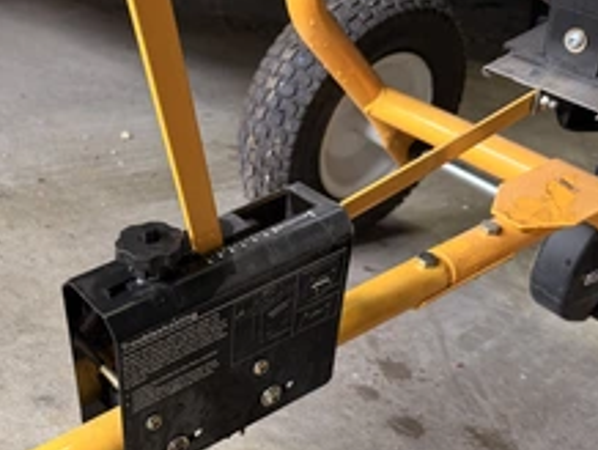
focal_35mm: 44
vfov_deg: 32.3
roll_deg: -8.6
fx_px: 761
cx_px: 123
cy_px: 335
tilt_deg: -34.5
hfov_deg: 41.2
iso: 125
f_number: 1.78
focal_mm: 6.76
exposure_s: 1/60
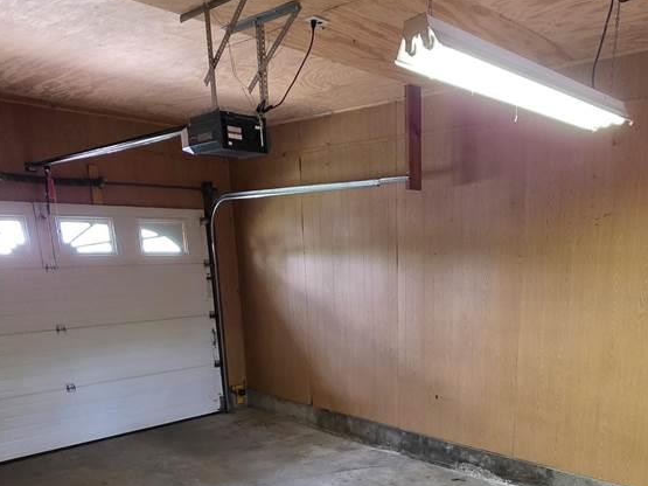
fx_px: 561
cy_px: 423
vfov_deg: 43.4
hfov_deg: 58.8
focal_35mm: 30
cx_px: 425
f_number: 1.9
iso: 800
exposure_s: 1/60
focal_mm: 2.2
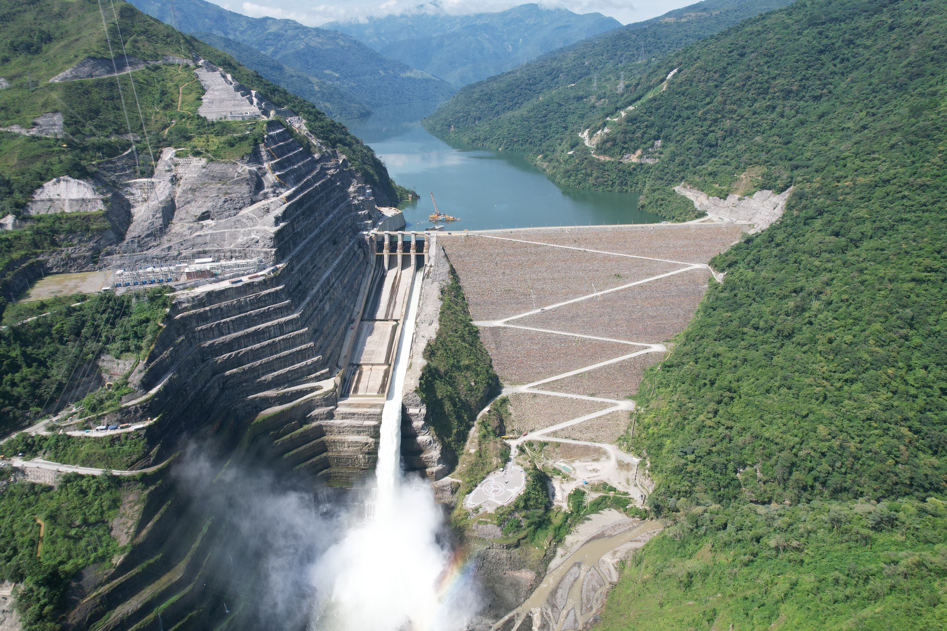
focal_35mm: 22
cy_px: 316
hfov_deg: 78.6
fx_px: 579
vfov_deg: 57.2
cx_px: 474
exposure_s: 1/2000
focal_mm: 8.38
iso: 200
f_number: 2.8
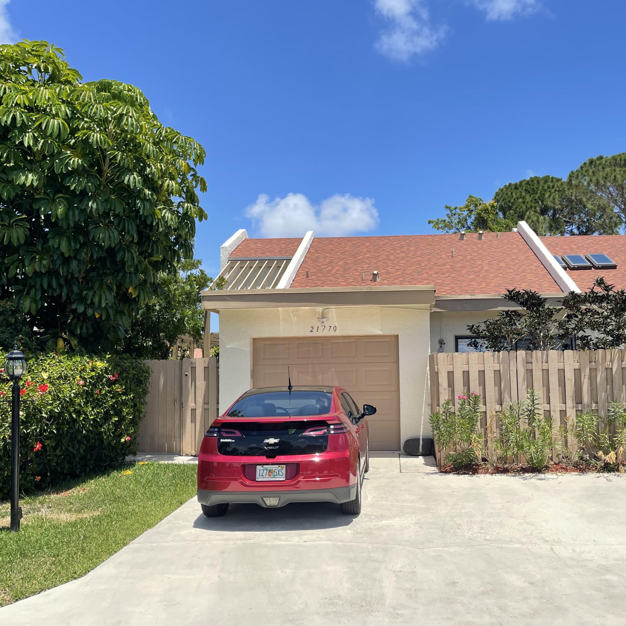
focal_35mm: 33
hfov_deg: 49.5
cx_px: 371
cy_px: 312
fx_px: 675
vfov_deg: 49.7
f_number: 1.6
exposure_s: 1/3922
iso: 32
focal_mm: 5.1
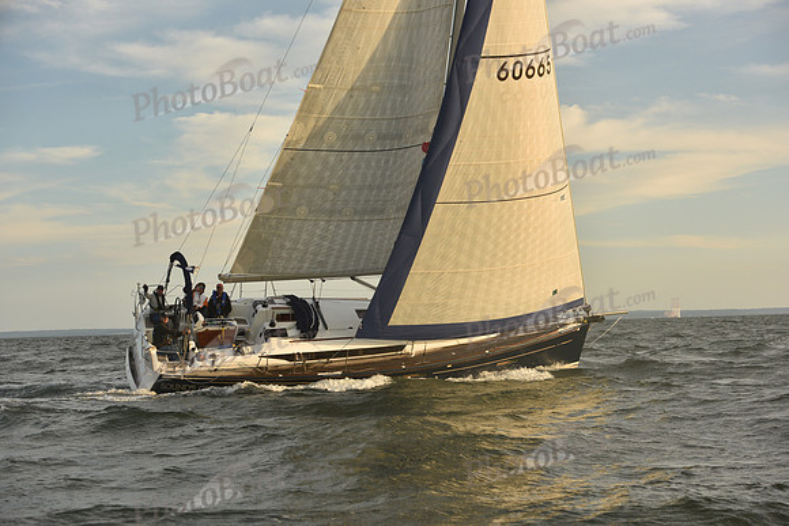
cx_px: 394
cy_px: 263
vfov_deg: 19.5
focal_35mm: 70
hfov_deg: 28.8
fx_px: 1534
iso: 250
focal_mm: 70
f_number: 5.6
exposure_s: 1/640
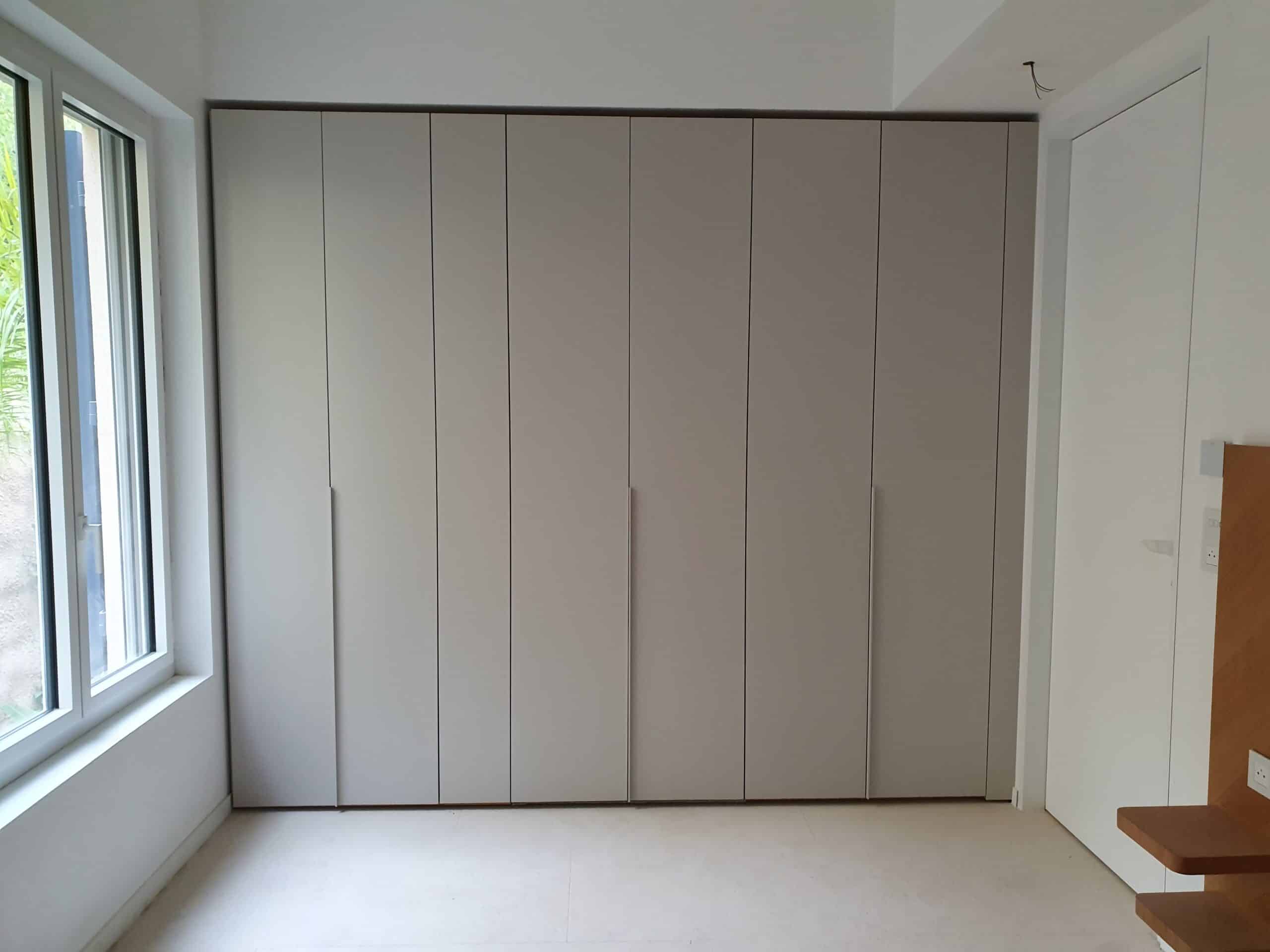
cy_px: 476
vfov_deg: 53.1
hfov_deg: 67.3
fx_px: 954
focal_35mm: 26
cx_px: 635
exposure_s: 1/100
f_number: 2.4
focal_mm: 4.32
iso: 250
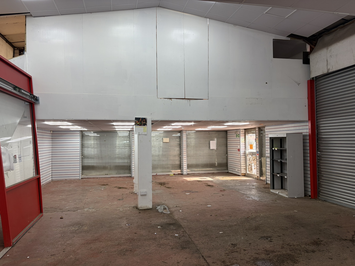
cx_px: 178
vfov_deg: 53.1
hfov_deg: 67.3
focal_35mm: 26
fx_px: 267
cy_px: 133
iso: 40
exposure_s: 1/100
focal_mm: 5.96
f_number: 1.6
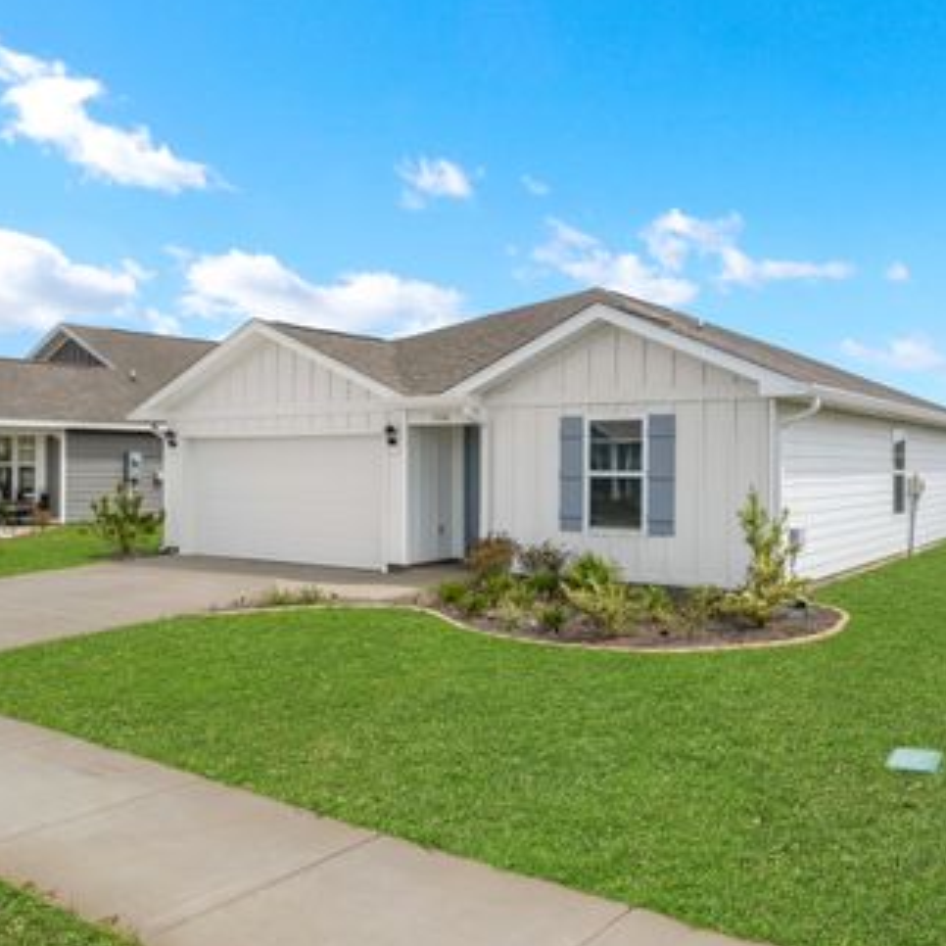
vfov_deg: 55.6
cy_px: 463
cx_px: 564
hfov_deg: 55.2
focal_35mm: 29
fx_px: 897
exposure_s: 1/2500
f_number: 2.8
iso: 100
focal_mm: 8.38
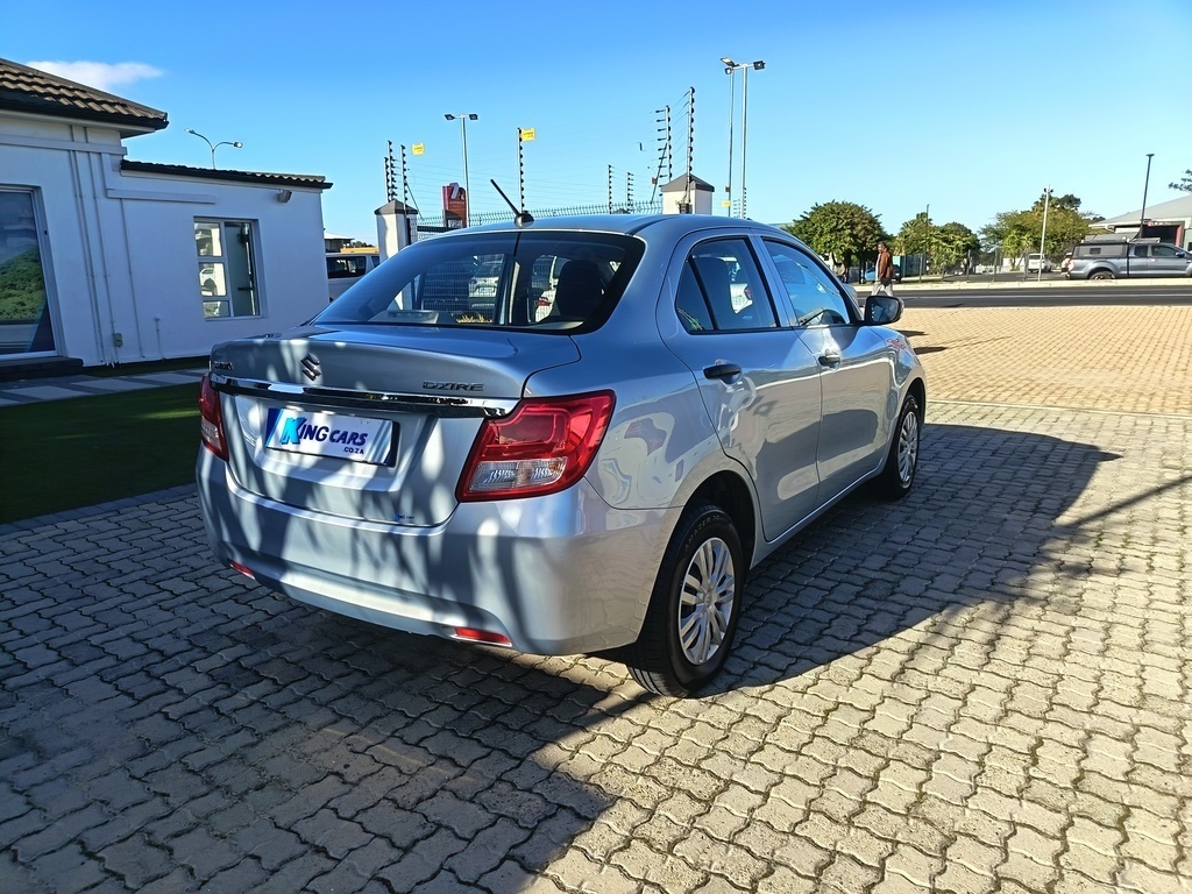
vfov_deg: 56.8
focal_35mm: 24
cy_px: 447
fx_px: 826
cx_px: 596
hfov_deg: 71.6
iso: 100
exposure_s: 1/563
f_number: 1.75
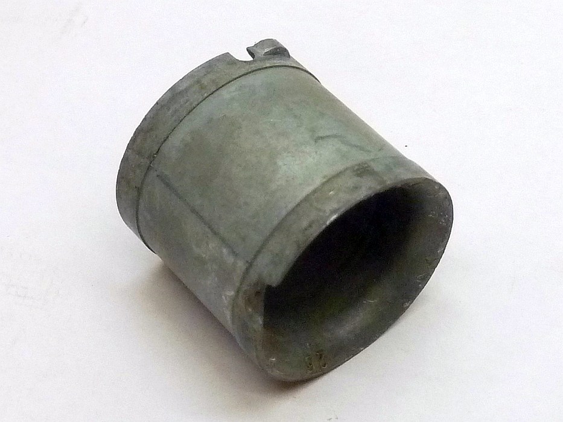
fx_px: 472
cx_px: 282
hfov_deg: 61.7
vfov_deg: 48.2
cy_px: 211
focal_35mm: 29
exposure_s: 1/30
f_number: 3.4
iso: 250
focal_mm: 4.7
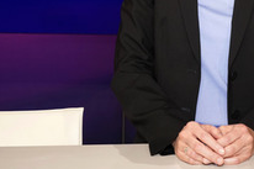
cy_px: -14
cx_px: 218
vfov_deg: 19.2
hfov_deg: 28.8
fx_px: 479
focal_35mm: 68
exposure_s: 1/125
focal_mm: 31
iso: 2000
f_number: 5.6
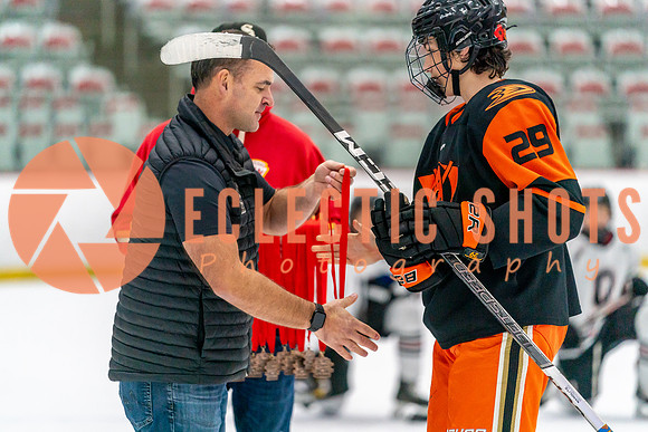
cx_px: 324
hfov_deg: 10.3
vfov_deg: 6.9
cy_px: 216
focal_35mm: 200
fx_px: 3601
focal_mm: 200
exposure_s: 1/1250
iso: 3200
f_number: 2.8
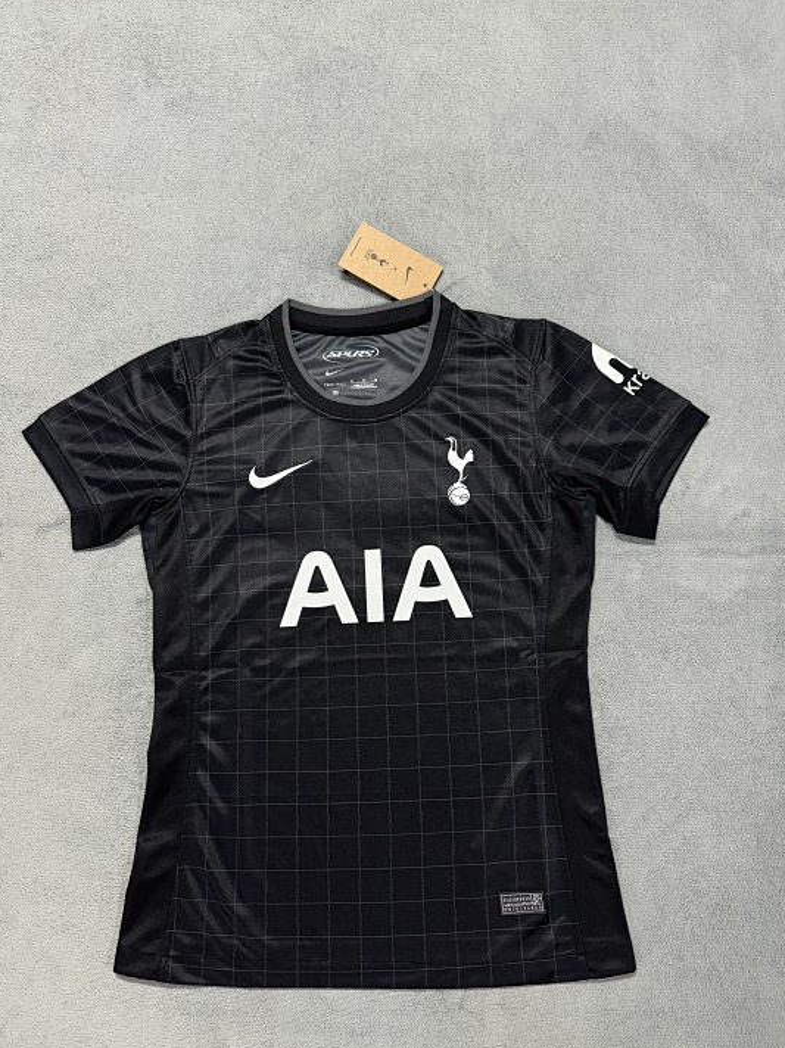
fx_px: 817
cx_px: 368
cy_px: 548
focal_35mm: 27
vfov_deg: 65.3
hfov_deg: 51.3
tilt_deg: -79.0
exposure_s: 1/60
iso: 400
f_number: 1.78
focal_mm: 6.76
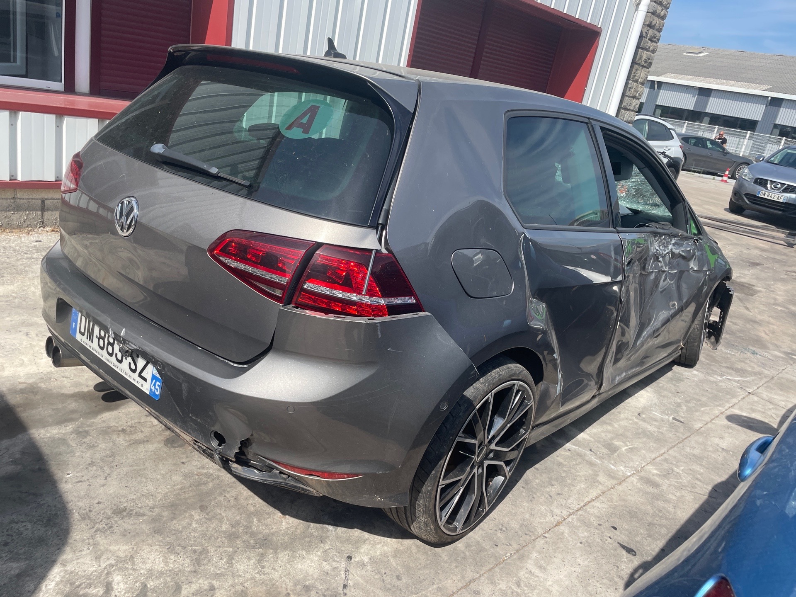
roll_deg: -9.2
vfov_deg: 53.1
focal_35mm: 26
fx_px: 598
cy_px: 298
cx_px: 398
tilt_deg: -21.4
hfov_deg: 67.3
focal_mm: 4.2
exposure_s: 1/2053
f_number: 1.6
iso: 32
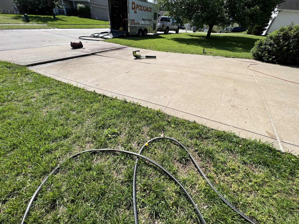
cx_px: 150
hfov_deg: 106.2
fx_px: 112
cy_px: 112
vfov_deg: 89.9
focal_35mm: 13
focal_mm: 1.57
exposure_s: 1/1698
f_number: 1.8
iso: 32
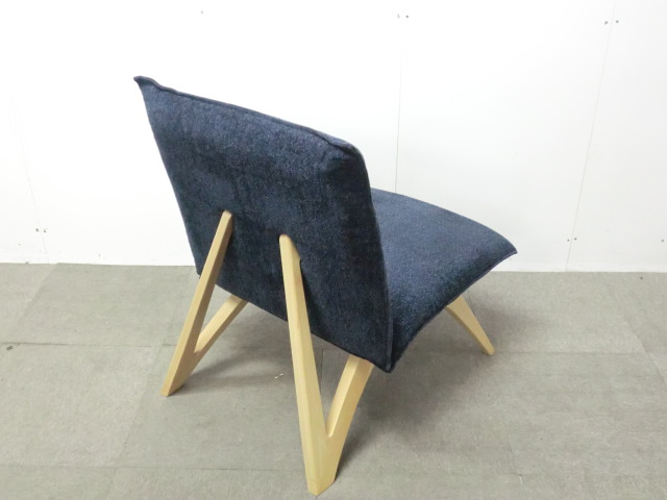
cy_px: 250
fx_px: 732
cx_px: 334
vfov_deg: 37.7
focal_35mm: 38
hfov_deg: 49.0
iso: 800
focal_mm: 6.9
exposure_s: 1/20
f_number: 3.9
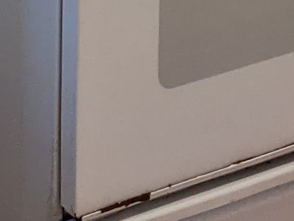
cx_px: 138
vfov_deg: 6.5
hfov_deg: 9.4
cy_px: -429
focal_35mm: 211
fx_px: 1792
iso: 376
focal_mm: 4.38
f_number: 1.73
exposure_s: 1/24
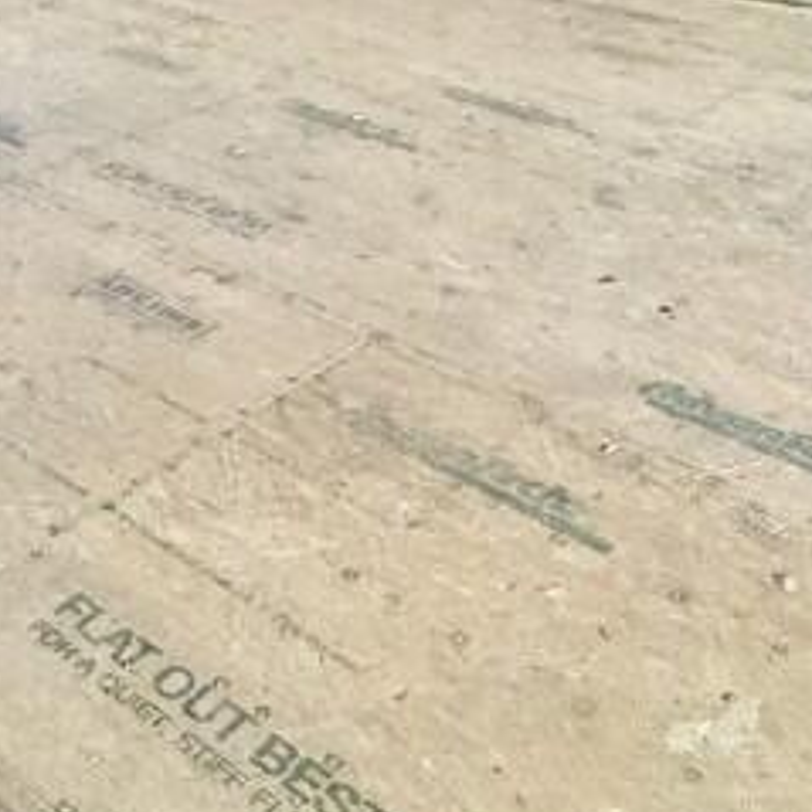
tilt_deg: -0.5
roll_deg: +0.1
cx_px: 245
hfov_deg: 31.8
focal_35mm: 53
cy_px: -387
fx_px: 1407
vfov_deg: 25.1
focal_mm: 2.22
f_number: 2.2
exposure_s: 1/60
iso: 500
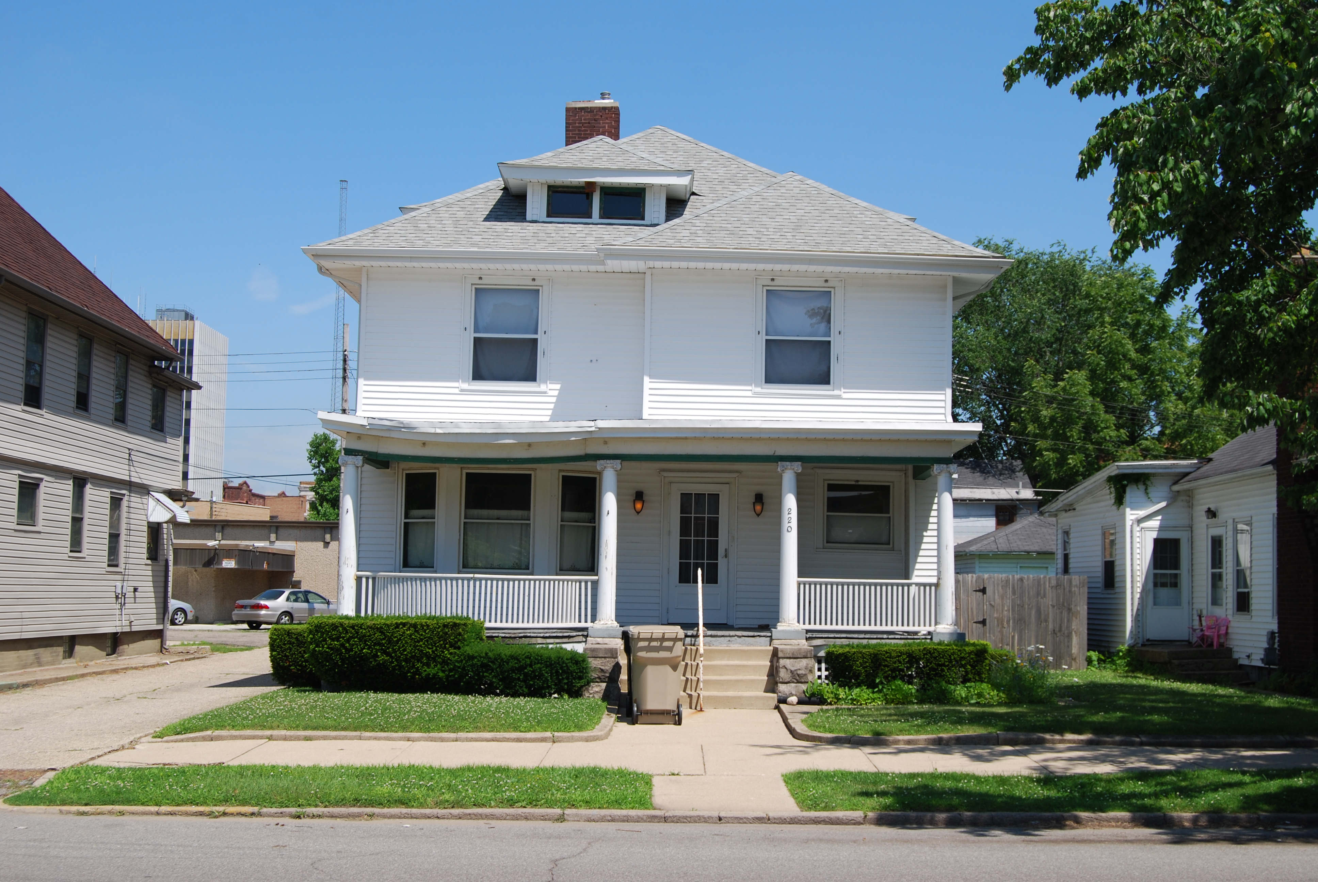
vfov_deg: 29.9
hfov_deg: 43.6
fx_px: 1649
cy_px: 441
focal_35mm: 45
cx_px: 659
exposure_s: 1/250
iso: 100
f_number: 8
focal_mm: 30
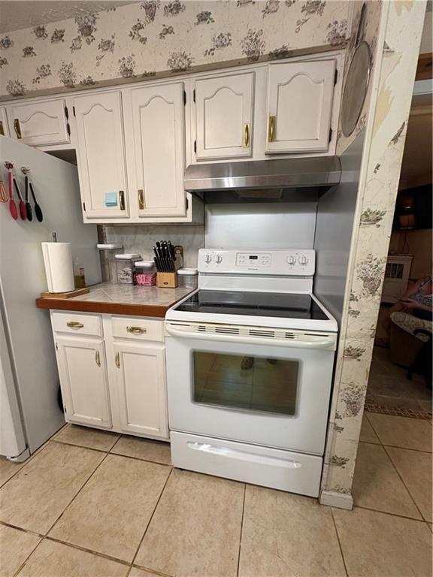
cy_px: 288
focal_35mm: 14
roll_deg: -1.0
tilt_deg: -11.1
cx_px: 216
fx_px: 233
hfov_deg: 85.7
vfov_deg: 102.1
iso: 250
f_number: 2.2
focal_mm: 2.22
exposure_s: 1/72
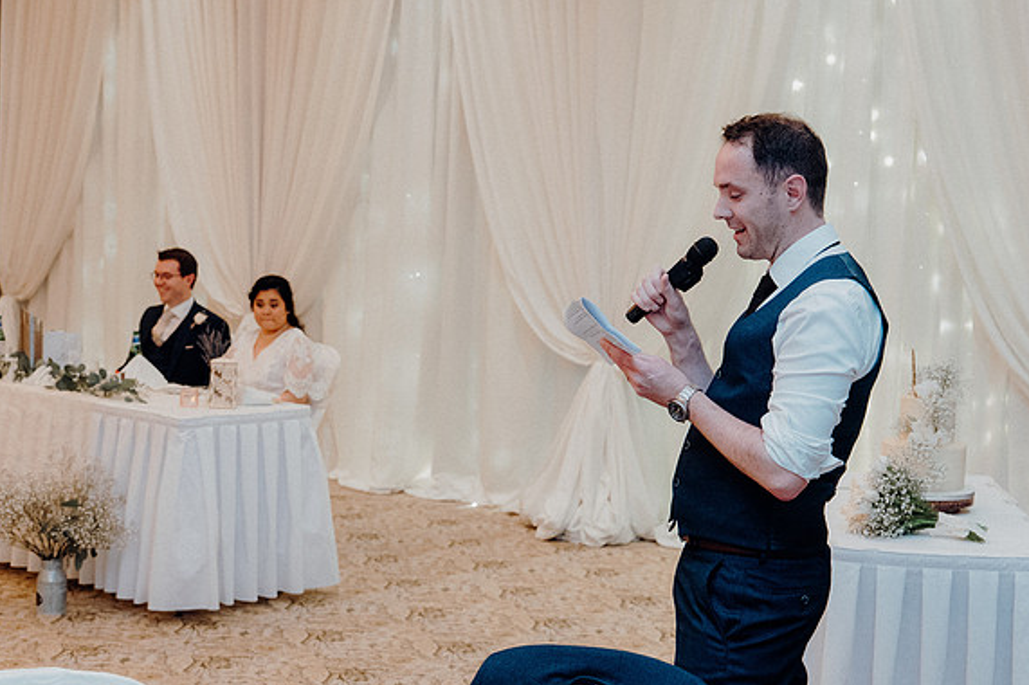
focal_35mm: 61
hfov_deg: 32.9
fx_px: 1743
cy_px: 343
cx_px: 517
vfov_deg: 22.2
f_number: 3.5
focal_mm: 40
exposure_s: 1/160
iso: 2500
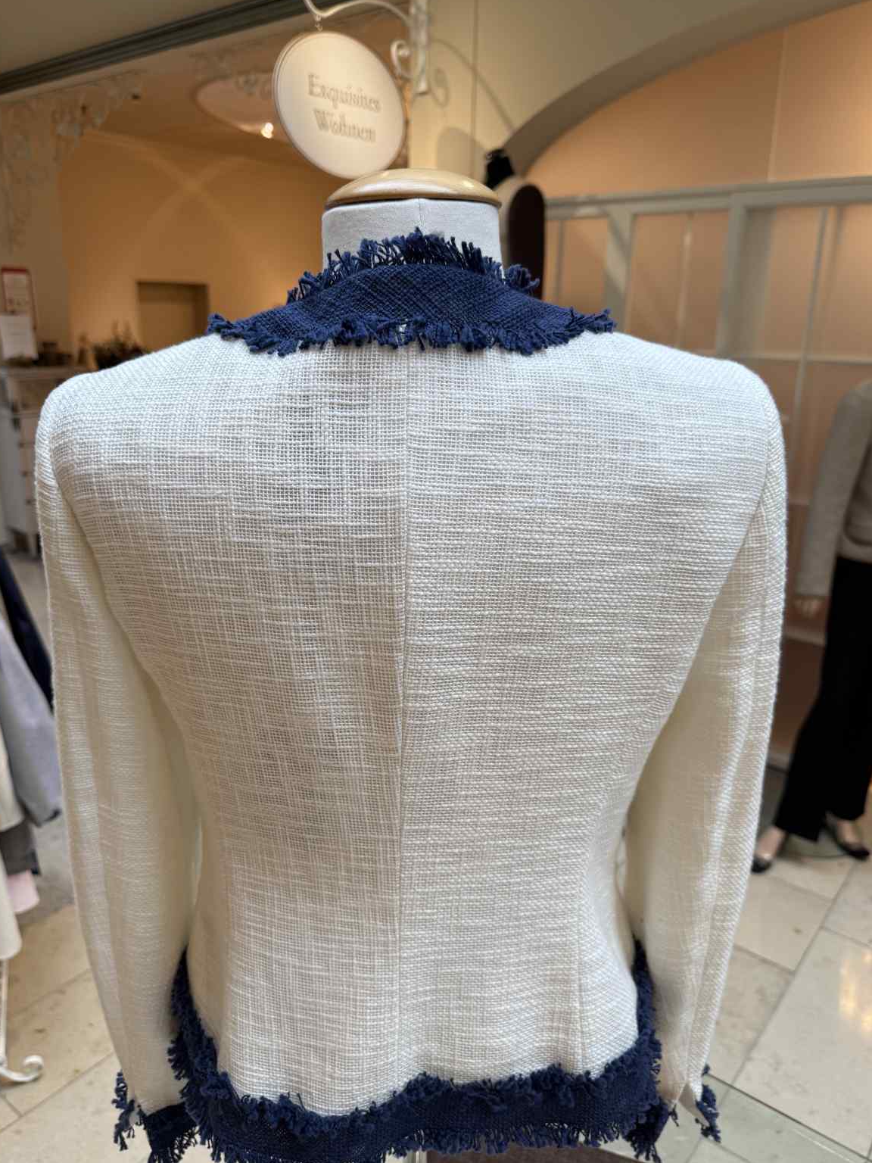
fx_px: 840
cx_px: 431
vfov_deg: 69.4
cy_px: 596
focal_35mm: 25
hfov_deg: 54.9
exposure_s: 1/153
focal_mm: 6.8
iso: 64
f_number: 1.8
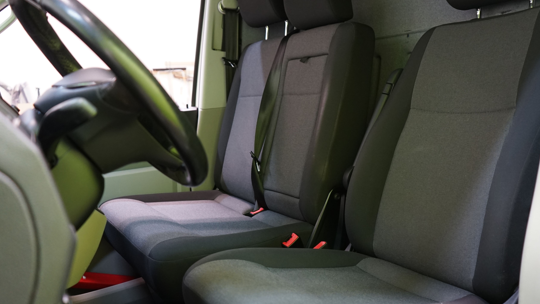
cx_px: 321
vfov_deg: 33.7
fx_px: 501
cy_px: 168
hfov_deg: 56.2
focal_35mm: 35
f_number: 3.5
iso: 1250
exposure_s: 1/30
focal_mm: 28
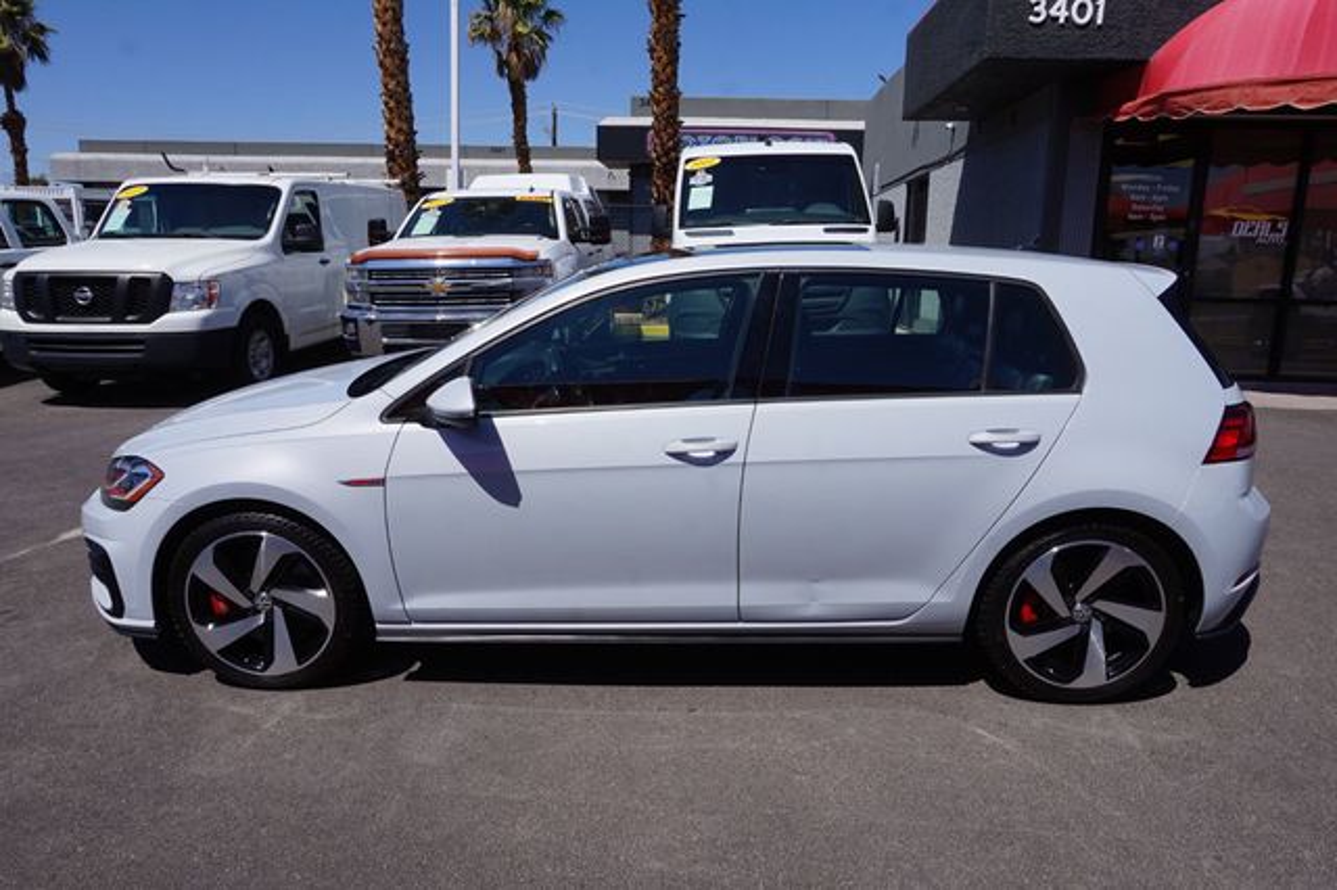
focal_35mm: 24
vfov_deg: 53.1
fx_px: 891
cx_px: 668
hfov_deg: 73.8
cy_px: 445
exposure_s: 1/160
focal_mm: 16
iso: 100
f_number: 14
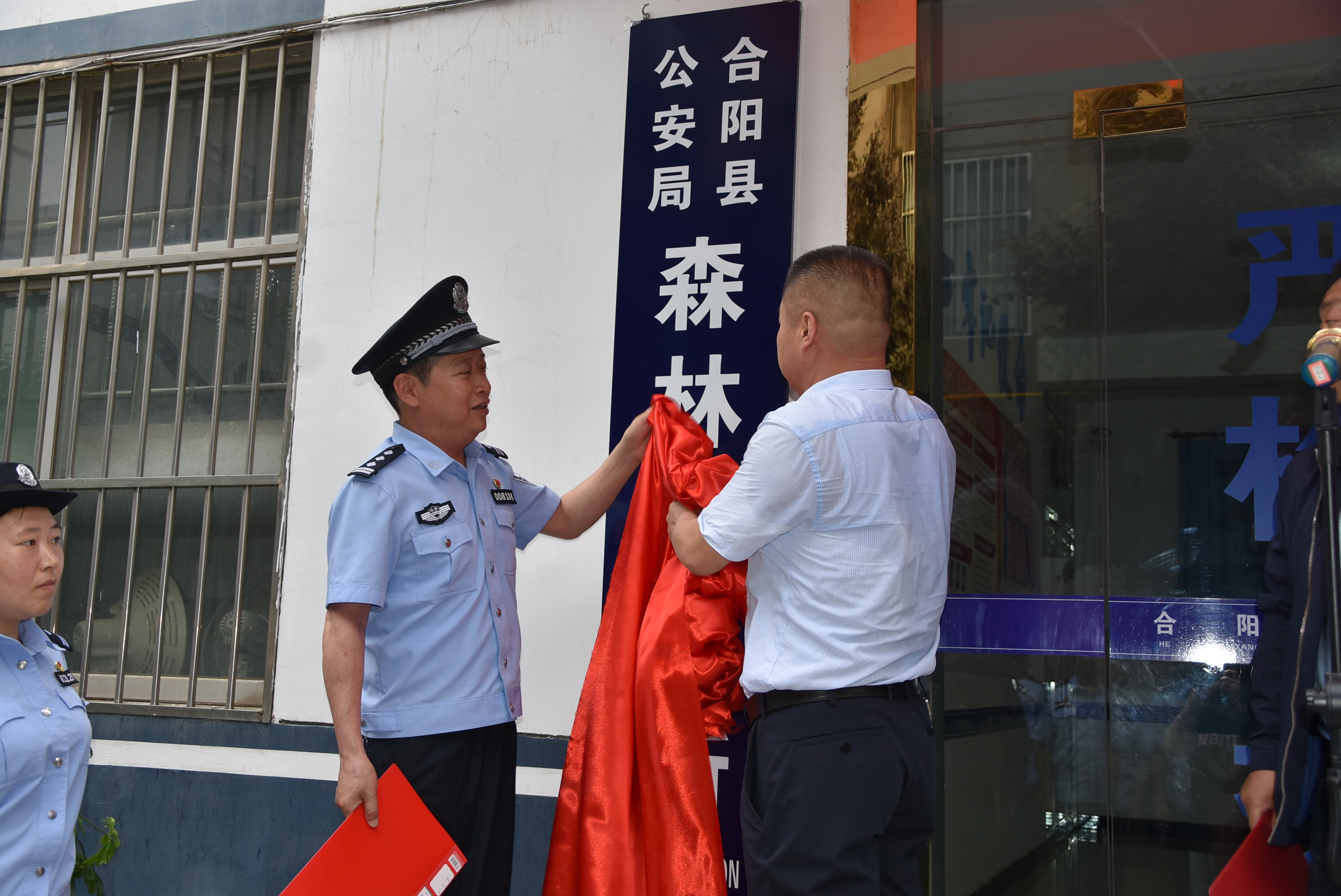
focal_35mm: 39
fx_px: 1454
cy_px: 448
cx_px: 670
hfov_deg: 49.5
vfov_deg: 34.3
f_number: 4
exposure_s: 1/125
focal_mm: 26
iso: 360
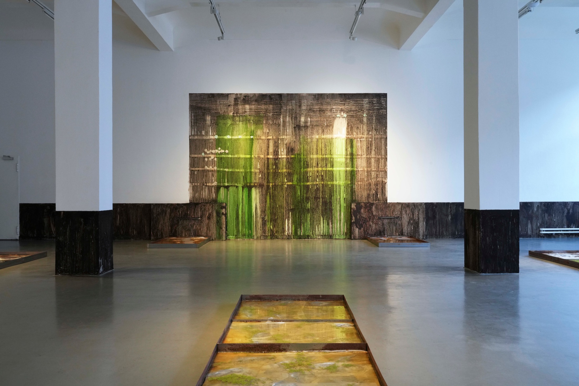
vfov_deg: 40.0
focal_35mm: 33
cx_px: 290
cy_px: 193
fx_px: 531
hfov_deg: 57.2
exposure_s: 1/3.33
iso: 1600
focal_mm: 33
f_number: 18
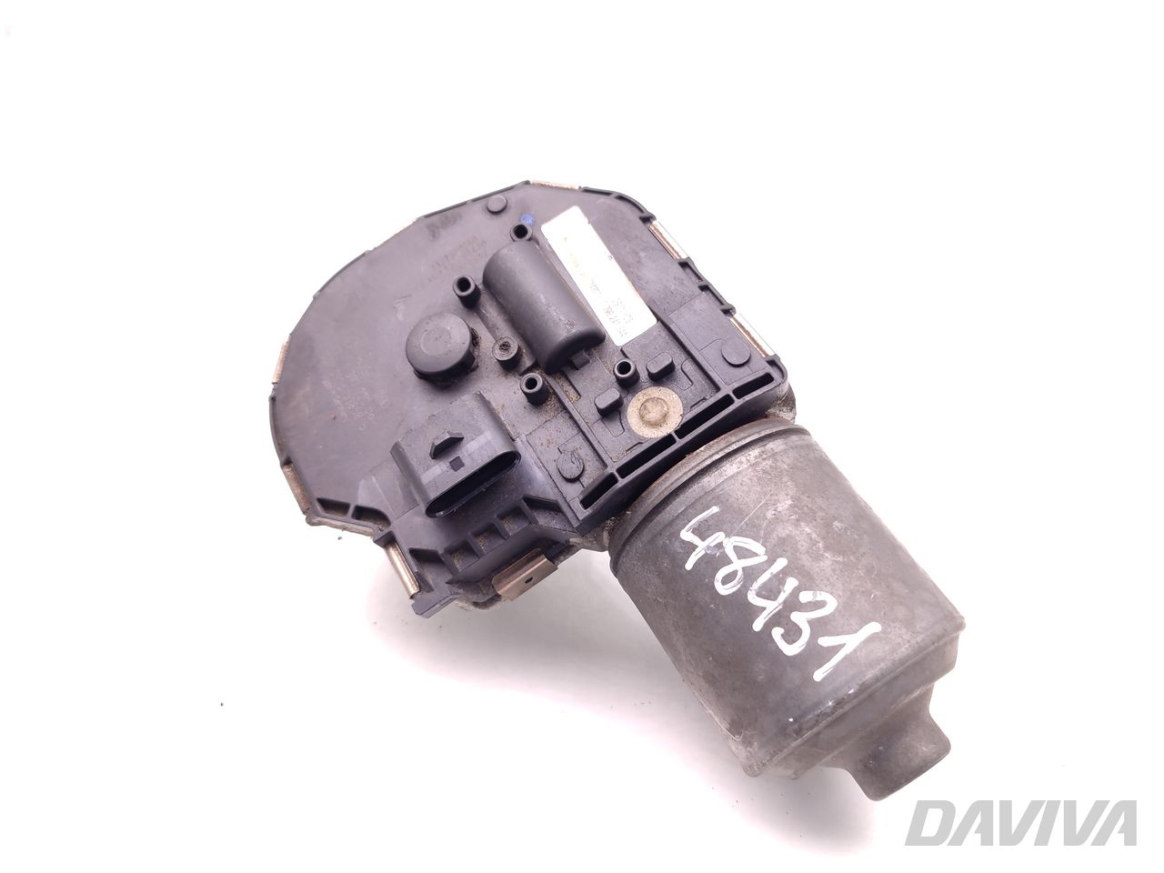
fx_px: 807
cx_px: 582
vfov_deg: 56.8
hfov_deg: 71.6
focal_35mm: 24
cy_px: 436
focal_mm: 5.89
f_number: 1.89
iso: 125
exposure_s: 1/60
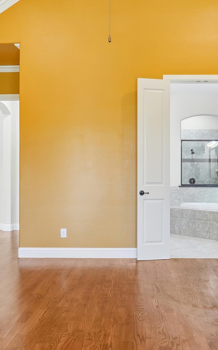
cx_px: 134
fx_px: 314
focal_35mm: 33
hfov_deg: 38.1
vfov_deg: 58.1
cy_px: 178
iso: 100
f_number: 9
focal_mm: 14
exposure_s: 1/1.67
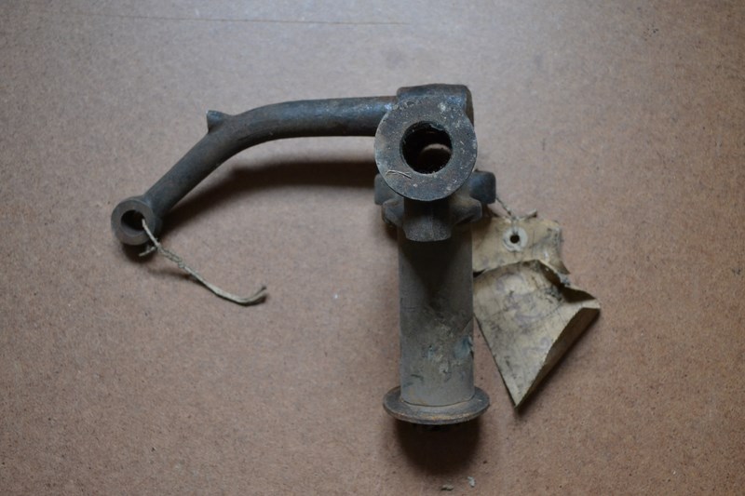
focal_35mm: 48
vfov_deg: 28.1
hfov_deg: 41.1
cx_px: 372
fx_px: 993
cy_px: 248
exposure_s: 1/15
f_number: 4.8
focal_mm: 32
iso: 1250
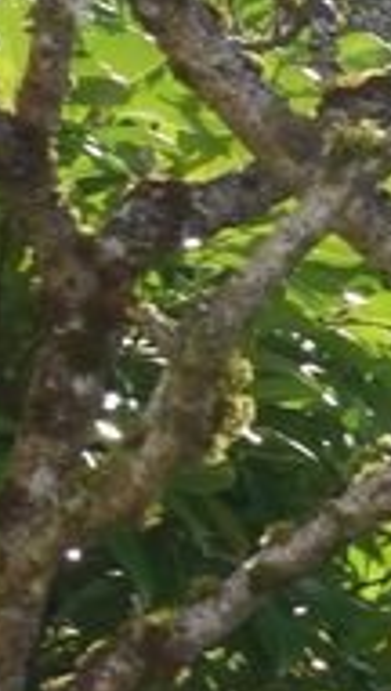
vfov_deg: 7.3
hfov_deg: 3.6
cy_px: 1525
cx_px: 2520
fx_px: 5131
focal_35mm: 279
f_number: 9
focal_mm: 17
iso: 100
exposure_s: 1/200
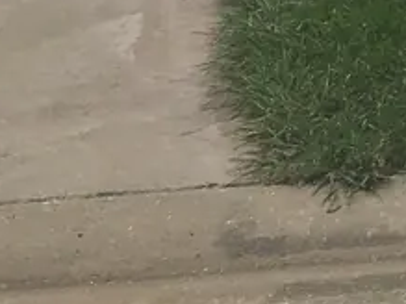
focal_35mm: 159
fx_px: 1864
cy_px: -504
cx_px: 996
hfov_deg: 10.6
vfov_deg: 8.3
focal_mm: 4.15
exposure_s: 1/1282
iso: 25
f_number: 2.2
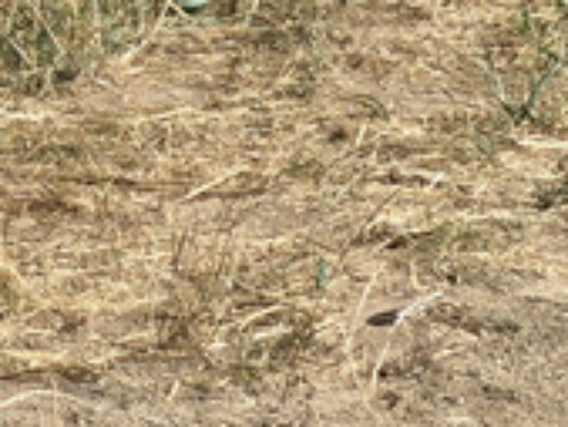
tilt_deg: -5.4
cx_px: -309
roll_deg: -0.6
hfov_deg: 2.6
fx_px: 12414
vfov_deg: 2.0
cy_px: -225
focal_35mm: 756
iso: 32
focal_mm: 16.89
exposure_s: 1/639
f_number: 2.8
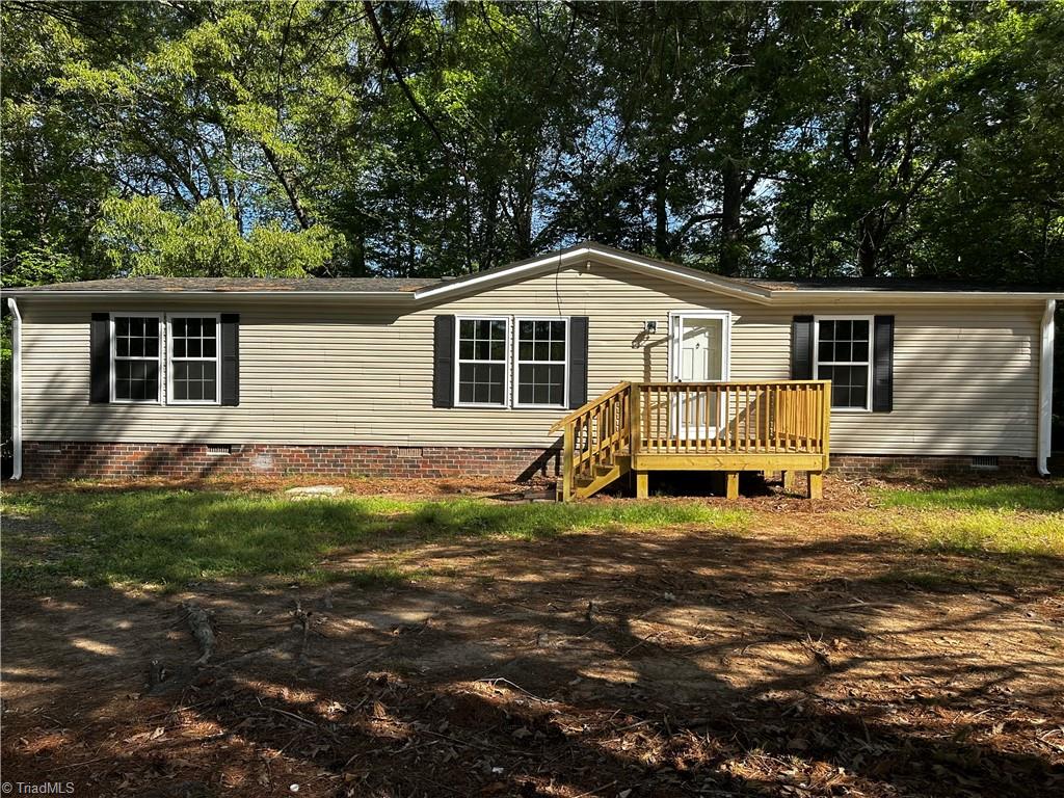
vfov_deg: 56.8
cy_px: 399
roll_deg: -0.9
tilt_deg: -1.2
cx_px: 532
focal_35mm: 24
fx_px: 738
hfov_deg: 71.6
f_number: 1.78
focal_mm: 6.86
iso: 80
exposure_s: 1/2252
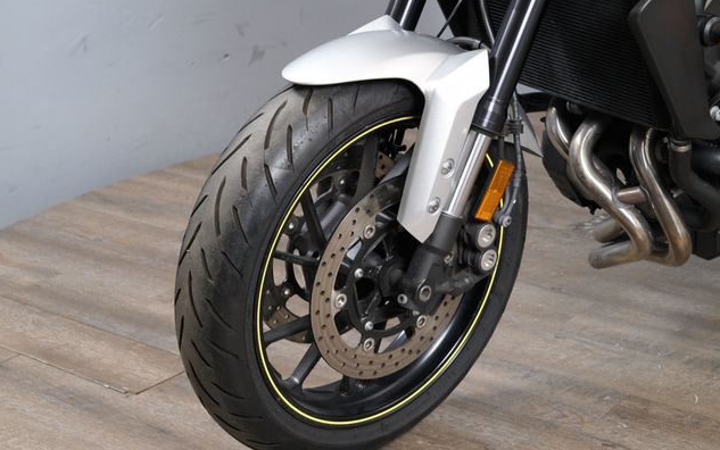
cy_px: 238
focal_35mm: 68
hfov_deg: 30.2
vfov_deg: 19.2
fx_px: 1335
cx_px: 357
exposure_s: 1/80
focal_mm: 66
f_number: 9
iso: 5000
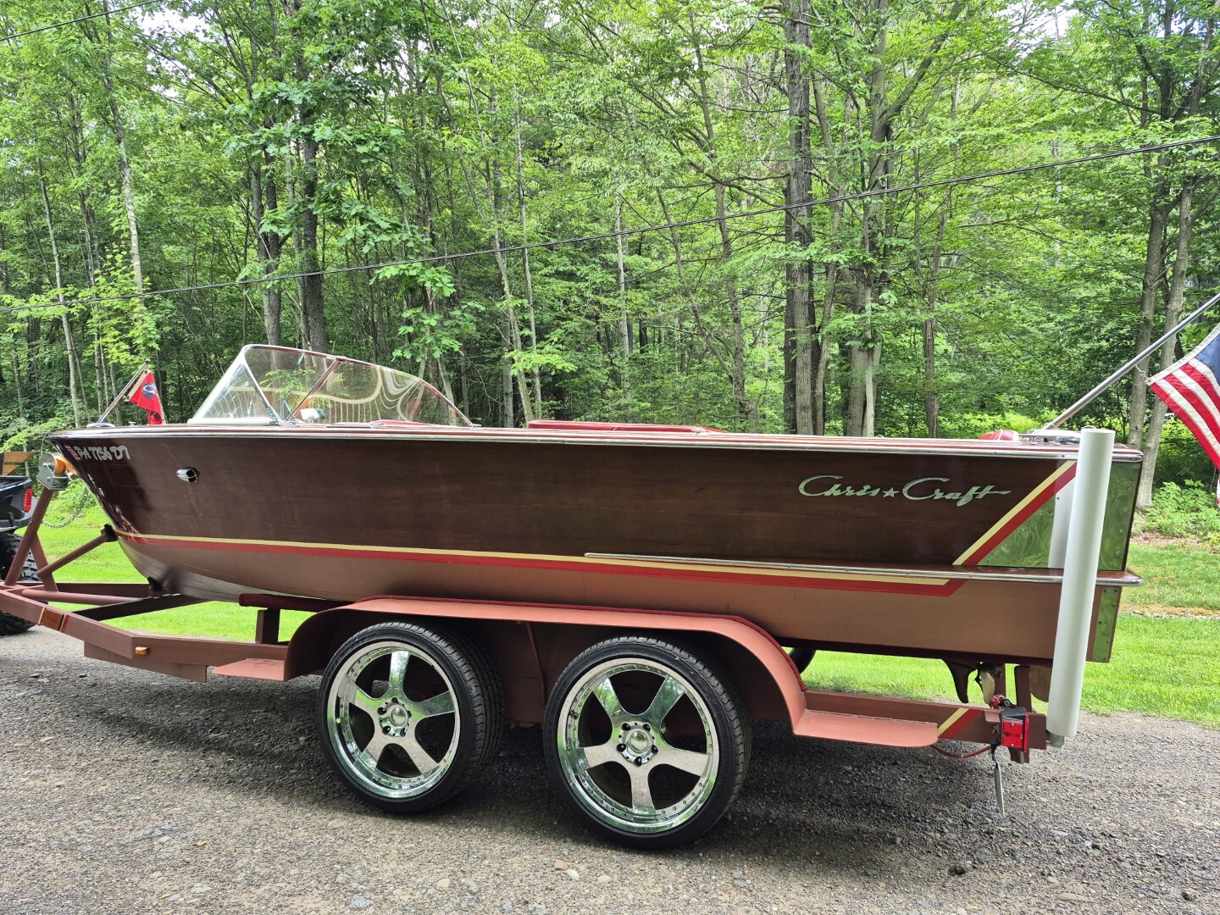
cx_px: 610
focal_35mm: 23
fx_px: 811
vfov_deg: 58.9
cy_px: 458
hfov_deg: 73.9
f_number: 1.8
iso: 50
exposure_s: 1/180
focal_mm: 5.4
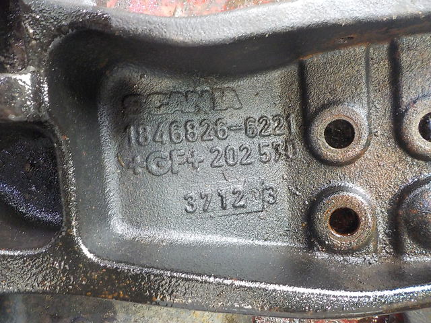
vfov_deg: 46.8
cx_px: 216
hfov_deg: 60.0
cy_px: 162
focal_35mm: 30
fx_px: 374
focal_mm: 4.1
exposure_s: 1/8
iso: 400
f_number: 3.3
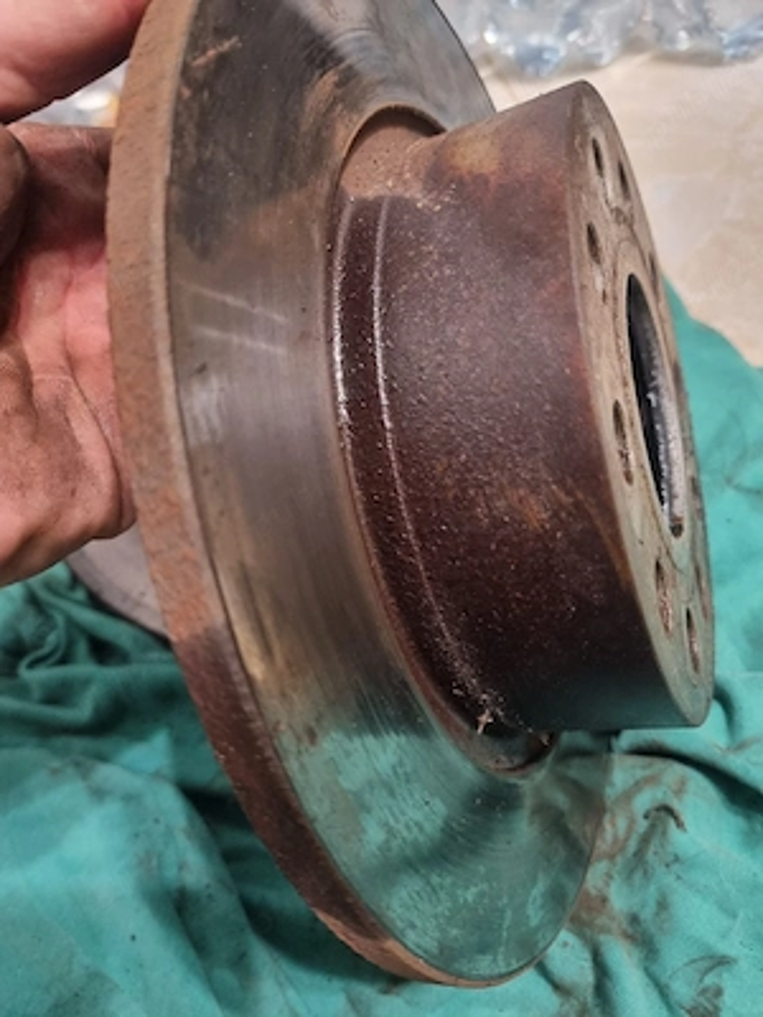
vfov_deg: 67.3
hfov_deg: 53.1
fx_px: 764
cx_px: 382
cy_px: 508
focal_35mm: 26
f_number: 1.8
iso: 640
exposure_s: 1/25
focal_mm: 5.4
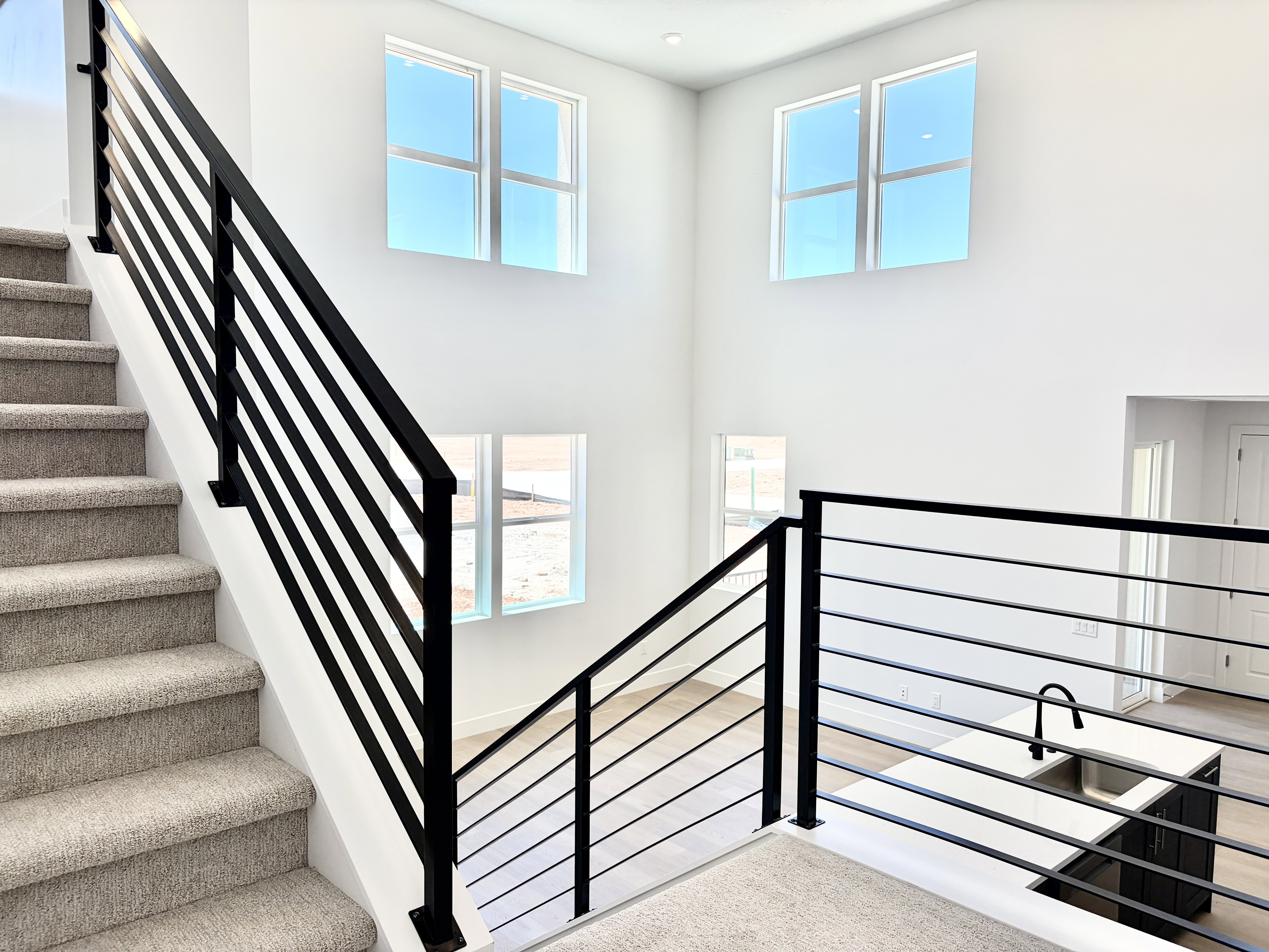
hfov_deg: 67.3
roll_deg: -0.4
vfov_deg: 53.1
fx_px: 953
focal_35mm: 26
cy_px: 476
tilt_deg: -3.8
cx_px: 634
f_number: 1.6
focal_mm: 5.96
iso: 64
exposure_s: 1/756
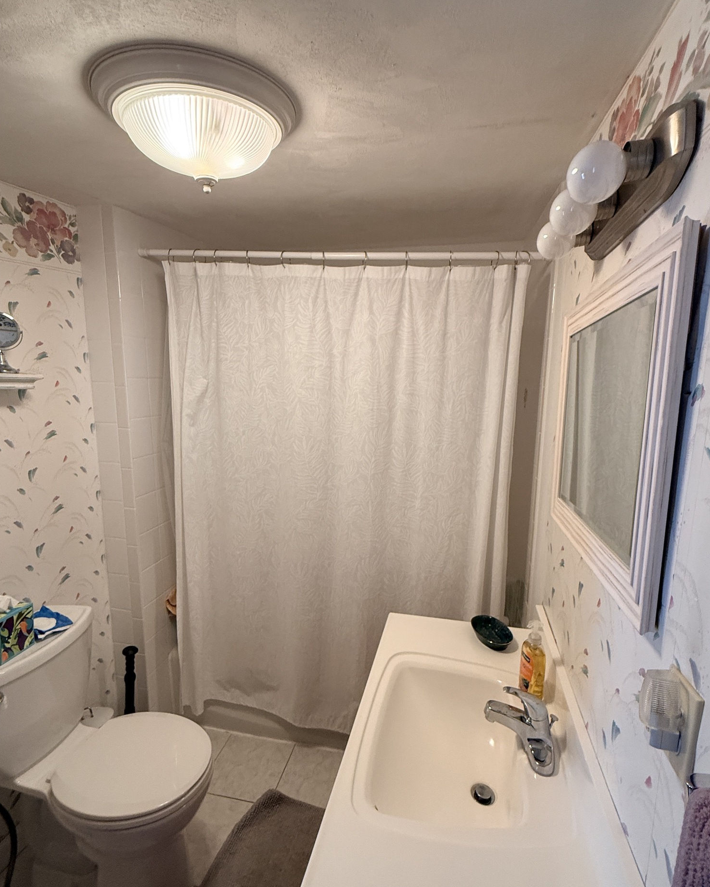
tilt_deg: -8.1
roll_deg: -1.3
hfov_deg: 77.0
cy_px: 466
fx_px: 446
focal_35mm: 17
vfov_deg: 89.6
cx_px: 361
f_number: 2.2
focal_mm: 2.22
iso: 320
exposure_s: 1/60
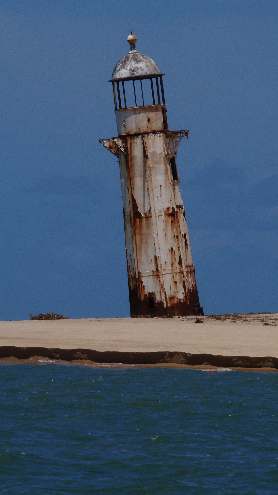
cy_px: 248
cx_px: 171
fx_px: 5491
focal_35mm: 419
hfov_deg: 2.9
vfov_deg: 5.2
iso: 64
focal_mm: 71.1
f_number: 7.2
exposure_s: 1/800
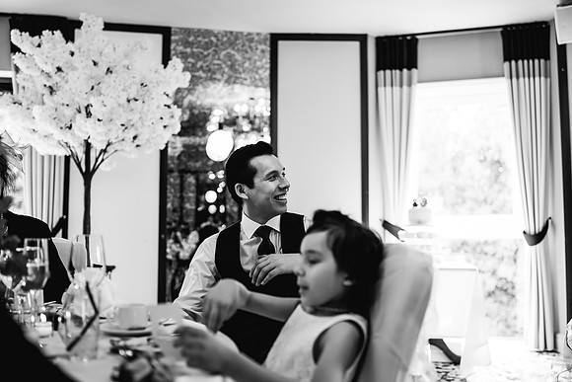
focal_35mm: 36
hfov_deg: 53.3
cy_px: 191
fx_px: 570
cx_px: 286
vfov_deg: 37.0
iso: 320
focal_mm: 35
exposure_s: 1/250
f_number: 1.8
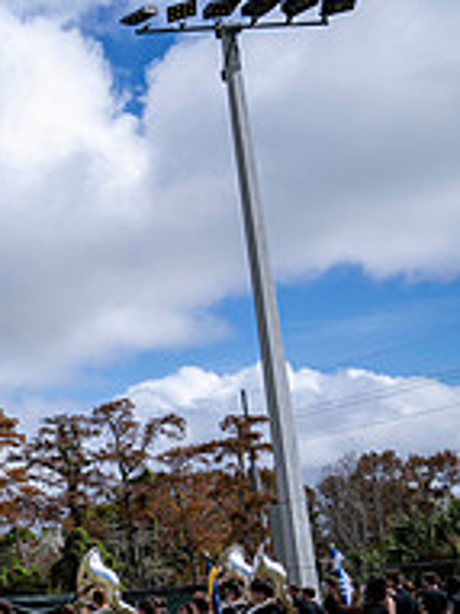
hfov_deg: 16.6
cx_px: -425
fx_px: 1242
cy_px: 513
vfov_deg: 27.1
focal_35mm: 70
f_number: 2.8
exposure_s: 1/1250
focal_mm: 24
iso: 64
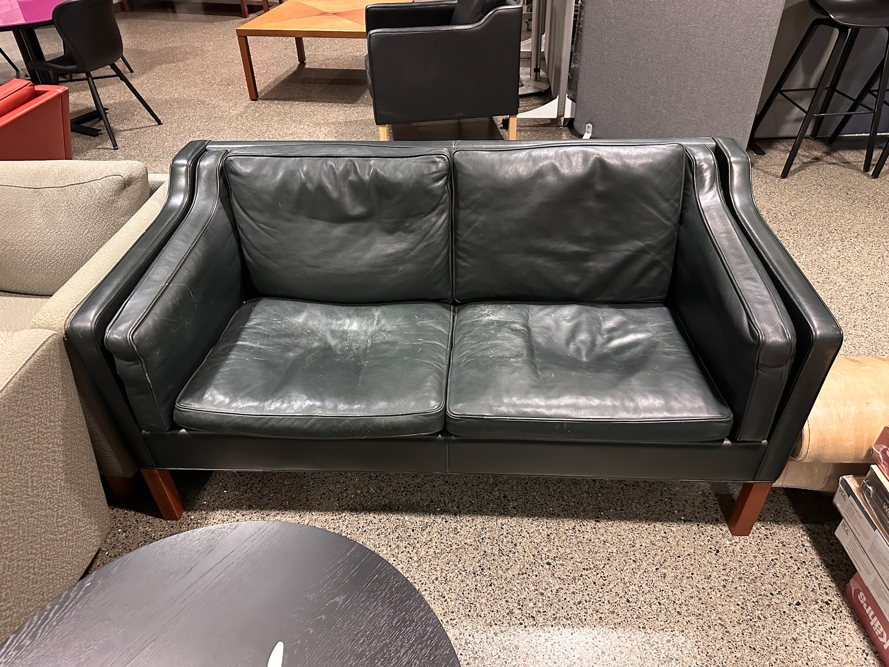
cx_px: 444
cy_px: 334
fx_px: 616
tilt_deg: -38.4
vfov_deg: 56.8
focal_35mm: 24
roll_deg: +1.1
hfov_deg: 71.6
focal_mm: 6.86
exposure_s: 1/42
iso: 1000
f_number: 1.78
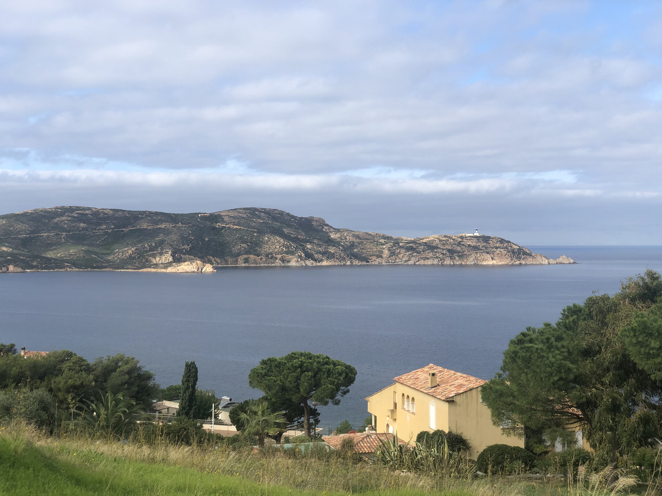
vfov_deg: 28.0
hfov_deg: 36.8
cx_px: 331
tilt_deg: -1.2
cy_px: 248
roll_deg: +1.0
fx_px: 994
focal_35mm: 52
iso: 16
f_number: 2.4
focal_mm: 6
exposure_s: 1/1245
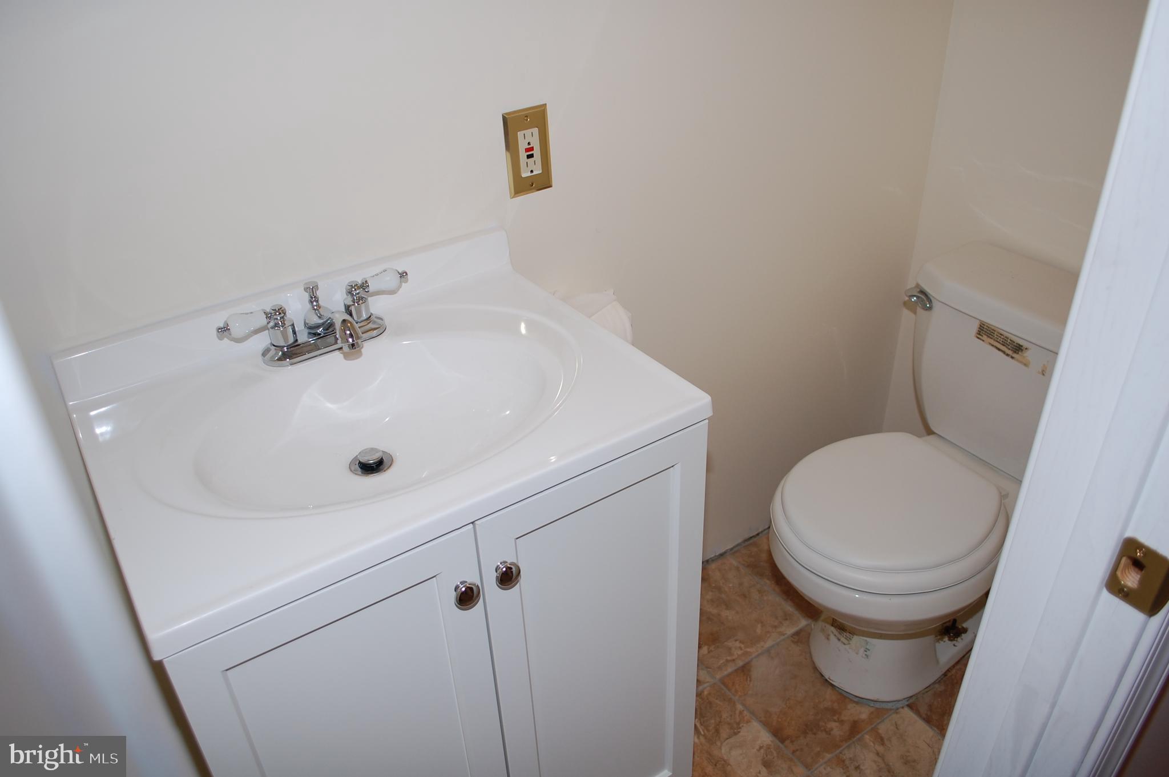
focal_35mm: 27
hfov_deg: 67.4
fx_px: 876
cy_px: 388
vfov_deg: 47.8
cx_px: 584
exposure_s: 1/60
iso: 200
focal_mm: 18
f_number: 4
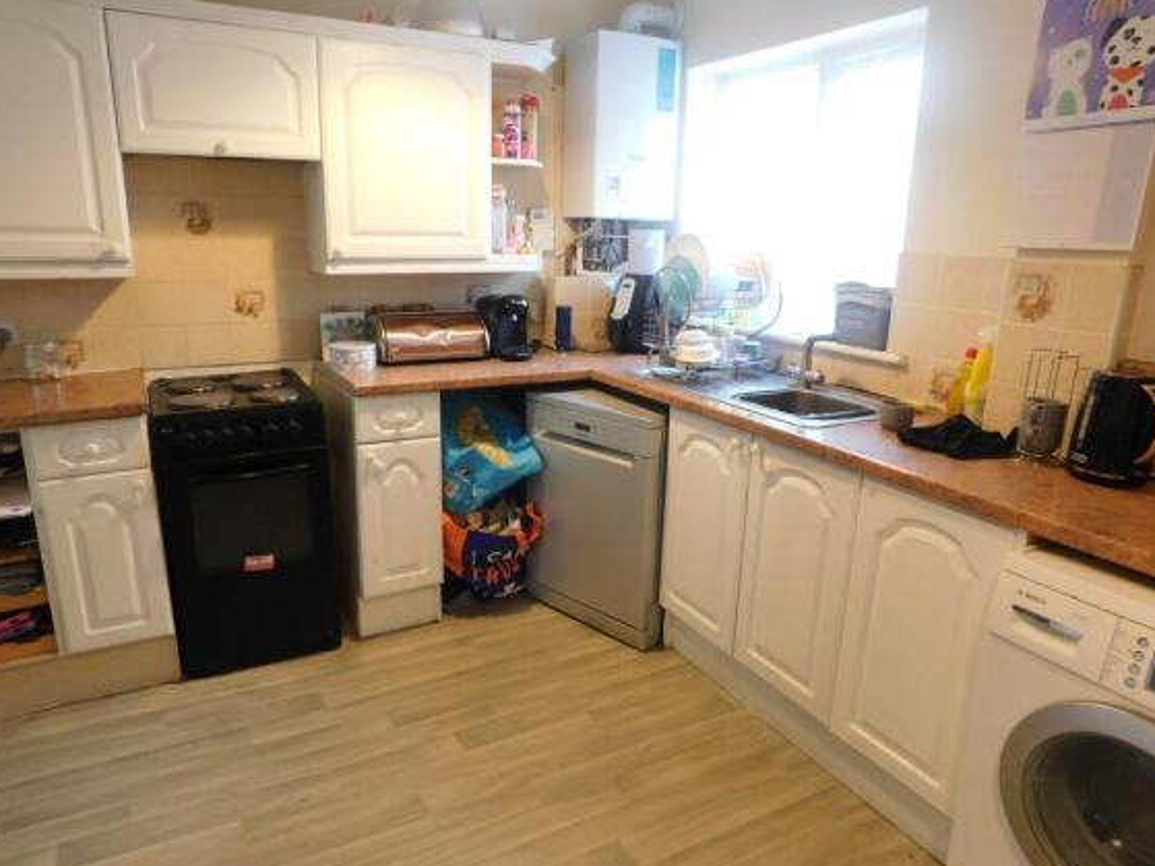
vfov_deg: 56.8
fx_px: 801
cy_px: 437
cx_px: 559
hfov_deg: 71.6
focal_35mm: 24
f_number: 3
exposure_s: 1/20
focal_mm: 4
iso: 400
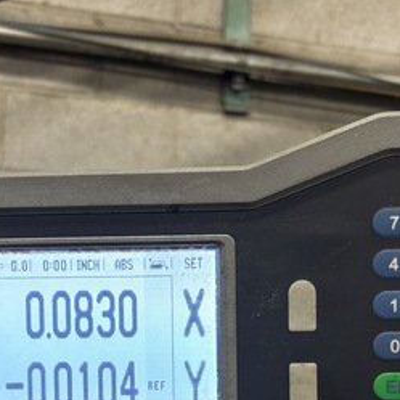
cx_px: 199
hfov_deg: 29.1
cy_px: 355
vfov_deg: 28.1
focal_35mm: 59
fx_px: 771
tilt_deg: +5.3
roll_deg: -1.9
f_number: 1.6
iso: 160
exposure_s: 1/60
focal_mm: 5.96
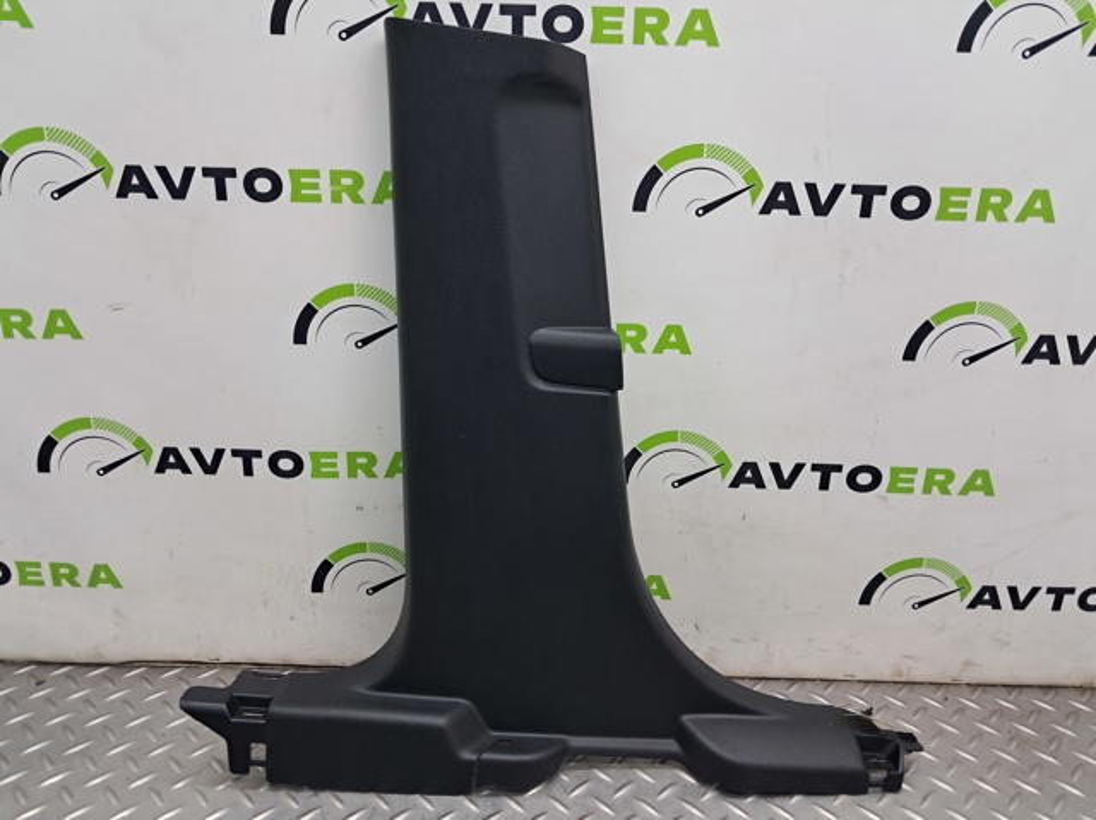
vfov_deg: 51.3
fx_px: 854
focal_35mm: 27
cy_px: 410
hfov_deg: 65.4
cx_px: 548
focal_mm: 4
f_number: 1.8
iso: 80
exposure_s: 1/50
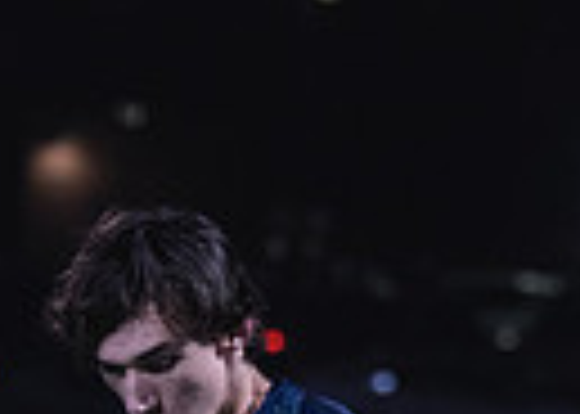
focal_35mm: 546
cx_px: 325
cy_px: 613
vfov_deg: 2.6
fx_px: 8989
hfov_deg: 3.7
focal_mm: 88
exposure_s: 1/1000
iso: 2500
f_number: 2.8
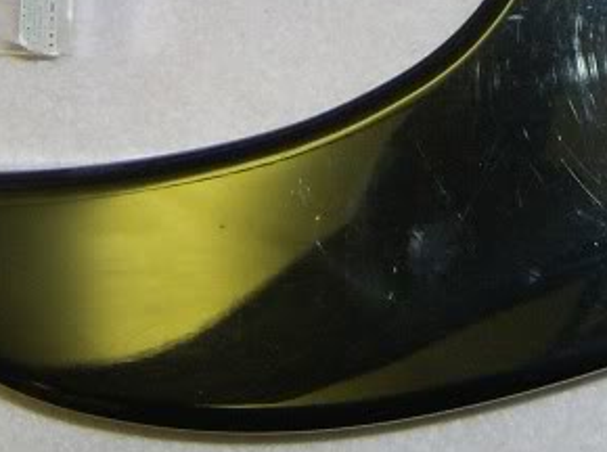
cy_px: -166
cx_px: 680
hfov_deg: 15.1
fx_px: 2221
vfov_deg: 11.3
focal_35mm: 127
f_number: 2.8
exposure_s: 1/60
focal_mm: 6
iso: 200
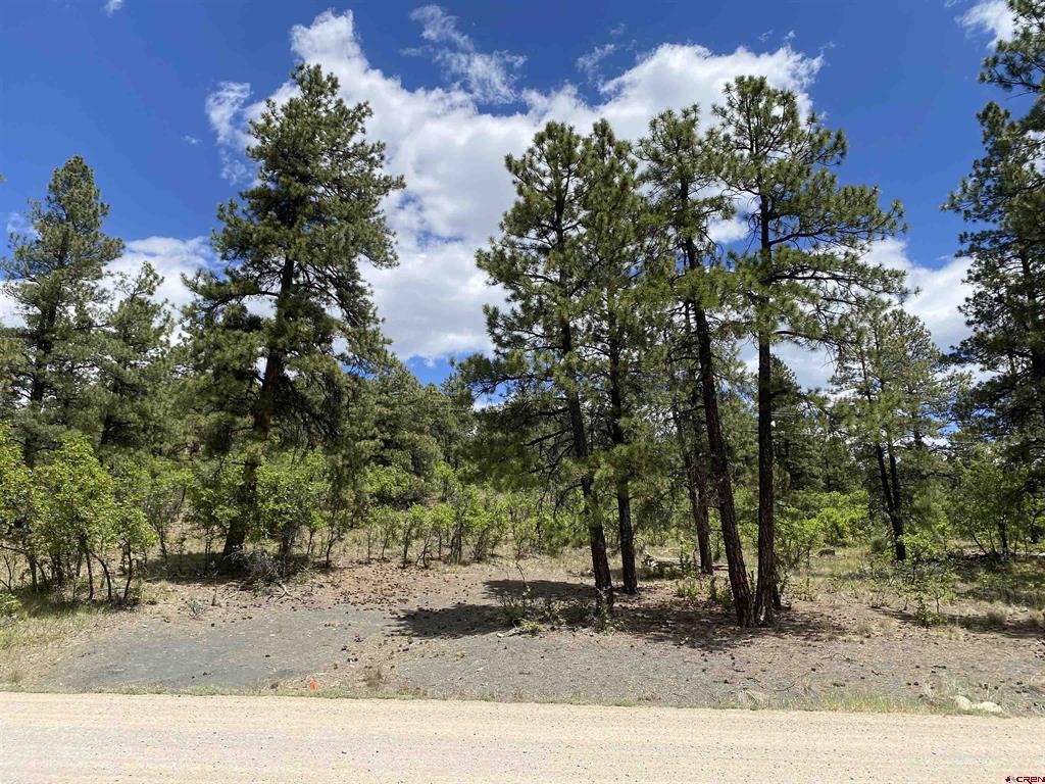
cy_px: 392
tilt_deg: +11.5
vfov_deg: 53.1
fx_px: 785
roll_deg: +1.3
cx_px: 522
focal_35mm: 26
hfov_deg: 67.3
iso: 32
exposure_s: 1/2967
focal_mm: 4.25
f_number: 1.8
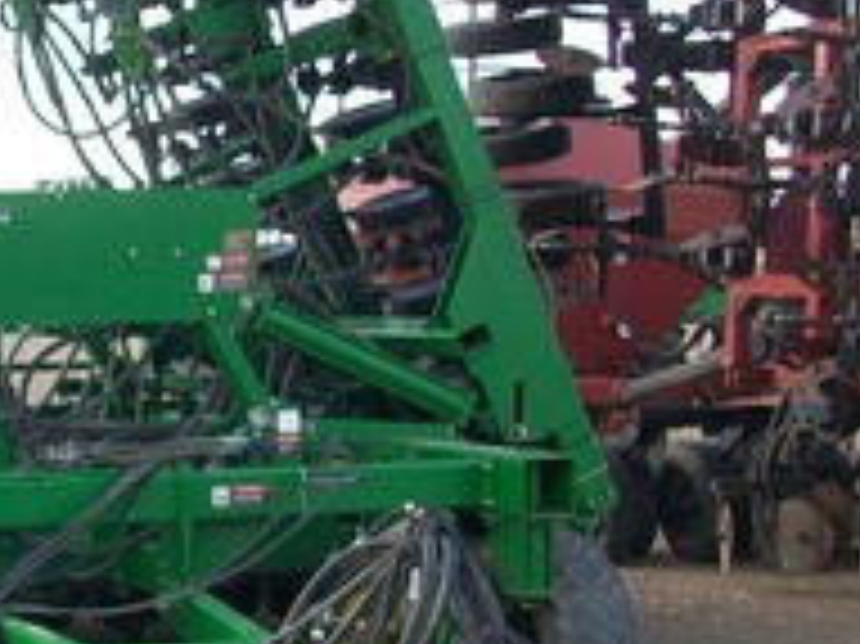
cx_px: -185
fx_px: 2259
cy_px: 225
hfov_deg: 20.1
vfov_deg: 16.2
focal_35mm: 91
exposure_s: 1/200
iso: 64
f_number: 2.8
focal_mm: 5.7
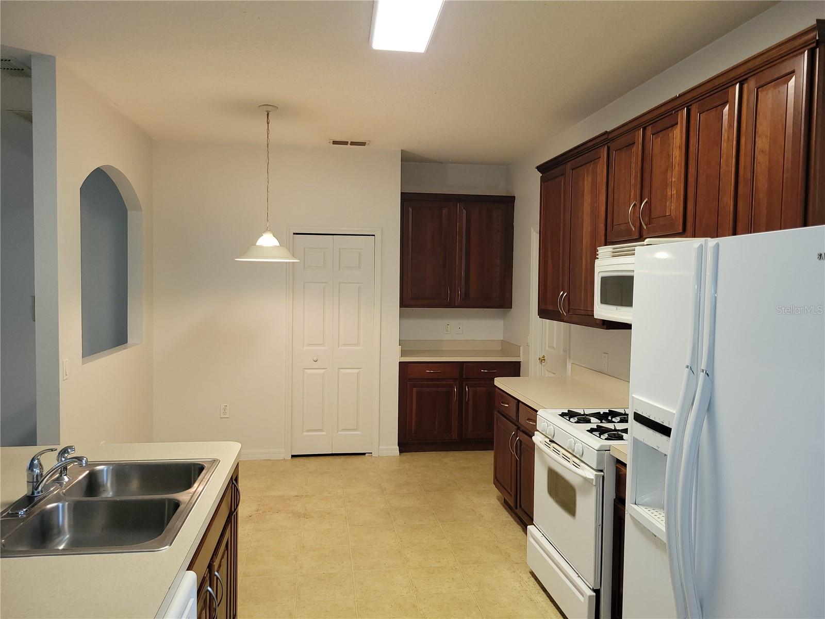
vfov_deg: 53.1
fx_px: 620
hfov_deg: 67.3
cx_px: 412
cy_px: 310
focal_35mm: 26
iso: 100
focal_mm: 5.4
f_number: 1.8
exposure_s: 1/40
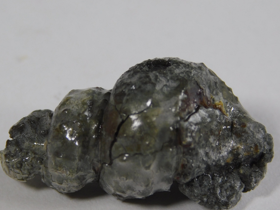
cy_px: 142
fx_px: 2499
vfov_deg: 4.8
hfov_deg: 6.4
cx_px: 137
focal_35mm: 309
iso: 125
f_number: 5.4
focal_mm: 35.9
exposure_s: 1/160
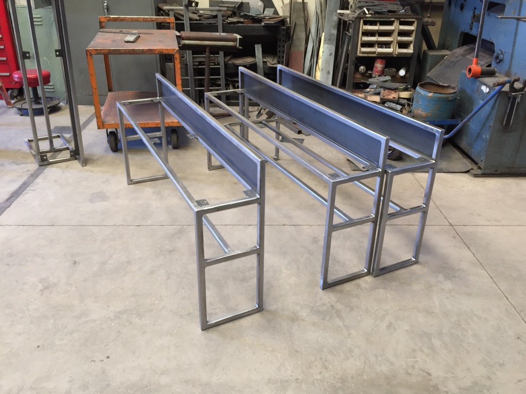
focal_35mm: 30
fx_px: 456
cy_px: 195
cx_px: 271
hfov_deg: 60.0
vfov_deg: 46.8
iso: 32
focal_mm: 4.15
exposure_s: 1/40
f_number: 2.2
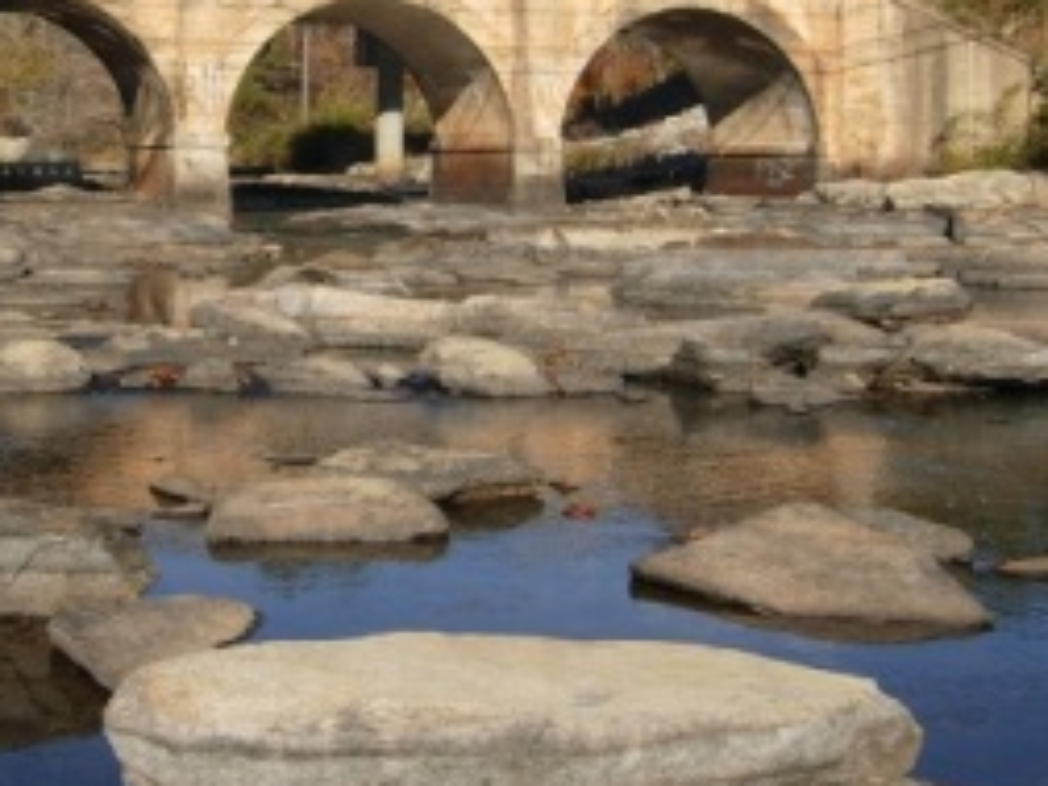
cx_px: 362
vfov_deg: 22.8
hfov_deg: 30.1
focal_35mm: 64
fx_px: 1938
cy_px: 233
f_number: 3
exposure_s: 1/1024
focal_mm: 7.5
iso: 50
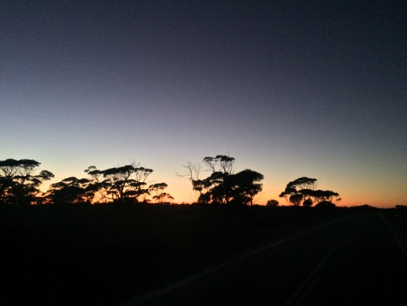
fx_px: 341
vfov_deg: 48.2
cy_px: 153
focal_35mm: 29
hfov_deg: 61.7
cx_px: 204
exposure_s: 1/15
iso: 400
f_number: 2.2
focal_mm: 4.15
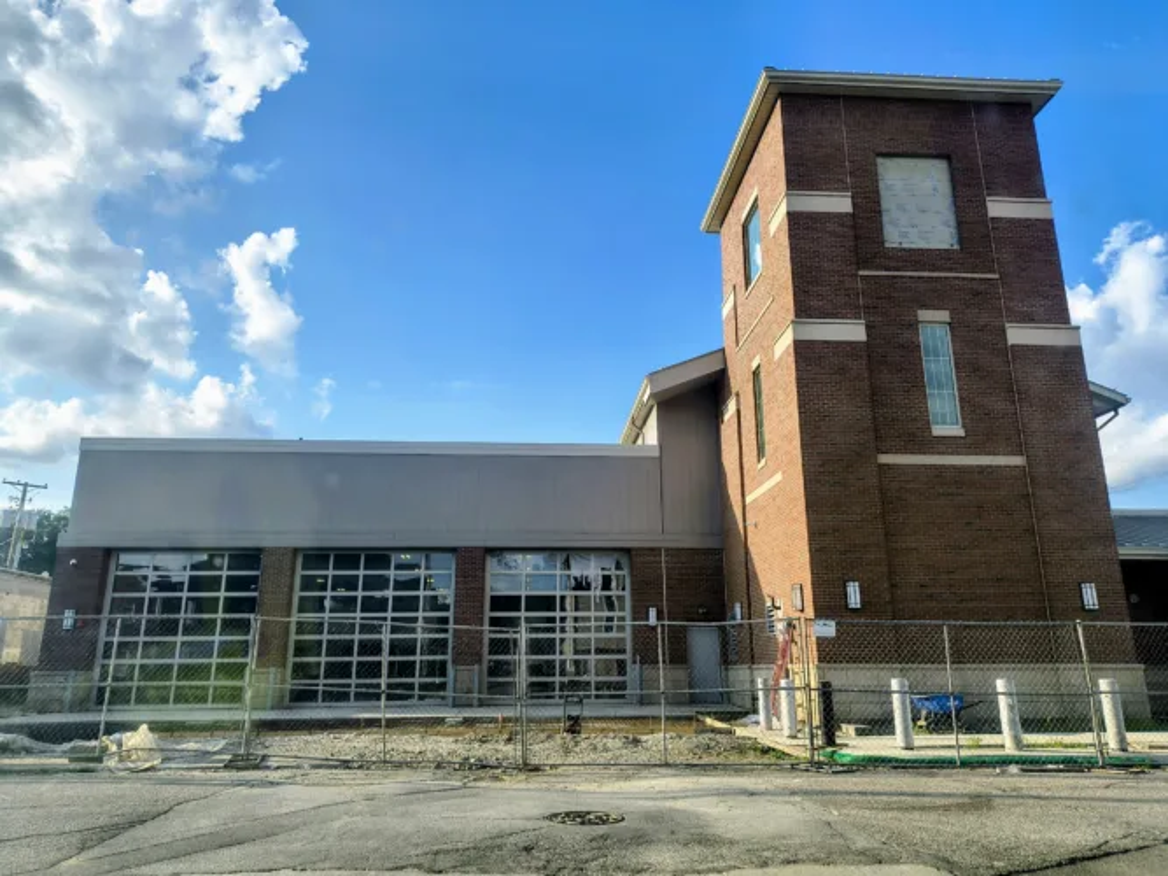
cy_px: 438
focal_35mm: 25
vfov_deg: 54.9
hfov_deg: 69.4
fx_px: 843
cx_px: 584
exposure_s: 1/863
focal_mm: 4.68
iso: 100
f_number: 1.7
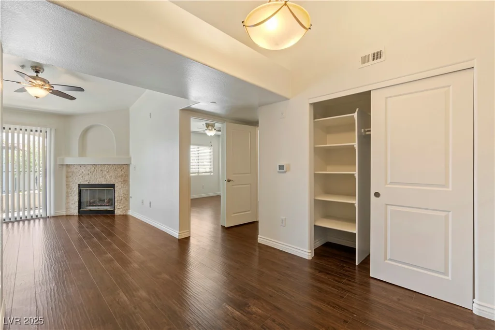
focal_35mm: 15
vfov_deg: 77.3
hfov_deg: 100.4
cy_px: 165
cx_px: 248
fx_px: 206
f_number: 9
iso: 100
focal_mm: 10
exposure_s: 1/1.25
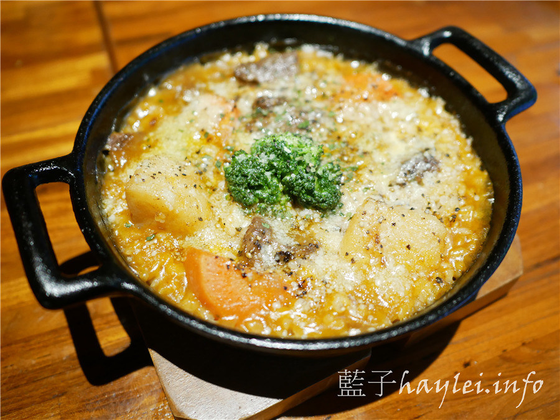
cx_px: 280
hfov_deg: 60.0
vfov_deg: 46.8
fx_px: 485
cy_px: 210
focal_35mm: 30
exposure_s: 1/60
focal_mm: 15
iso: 800
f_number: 1.7
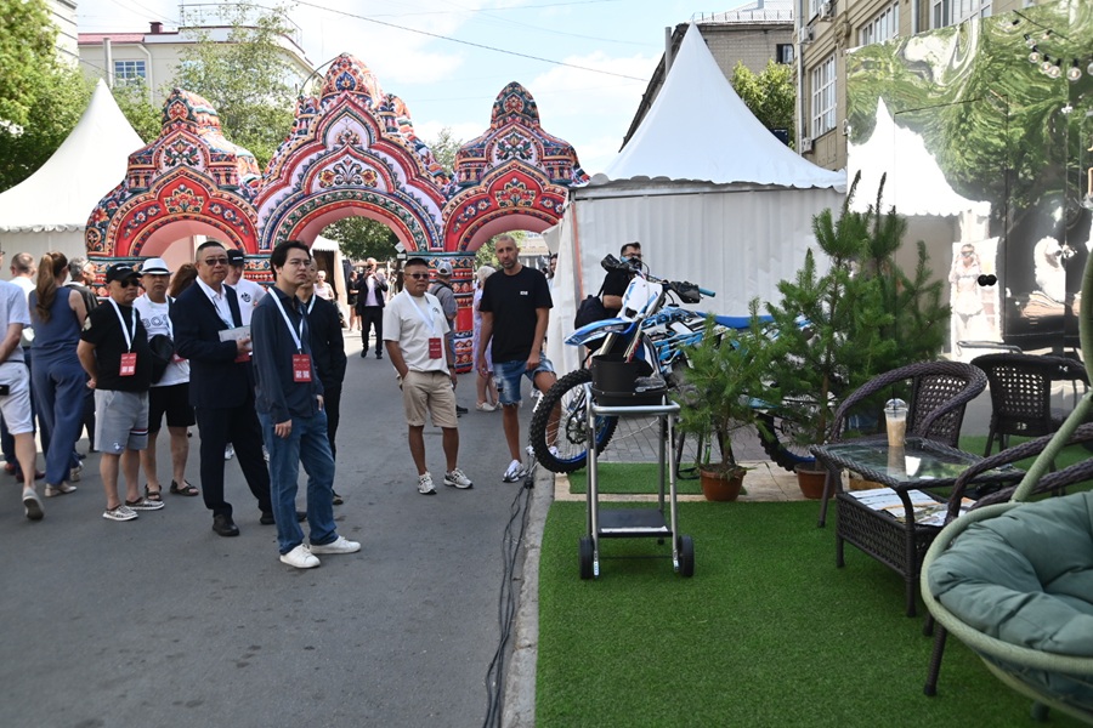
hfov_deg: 55.8
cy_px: 364
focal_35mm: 34
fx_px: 1032
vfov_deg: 38.9
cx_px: 546
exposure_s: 1/800
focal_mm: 34
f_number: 10
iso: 800
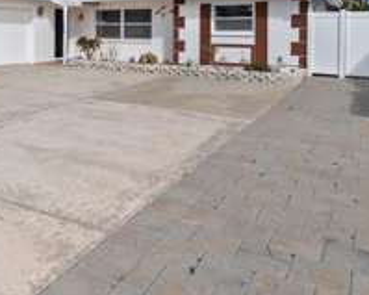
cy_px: 31
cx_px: 93
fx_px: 371
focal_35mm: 34
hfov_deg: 50.7
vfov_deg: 40.2
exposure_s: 1/200
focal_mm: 10
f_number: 7.1
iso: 100
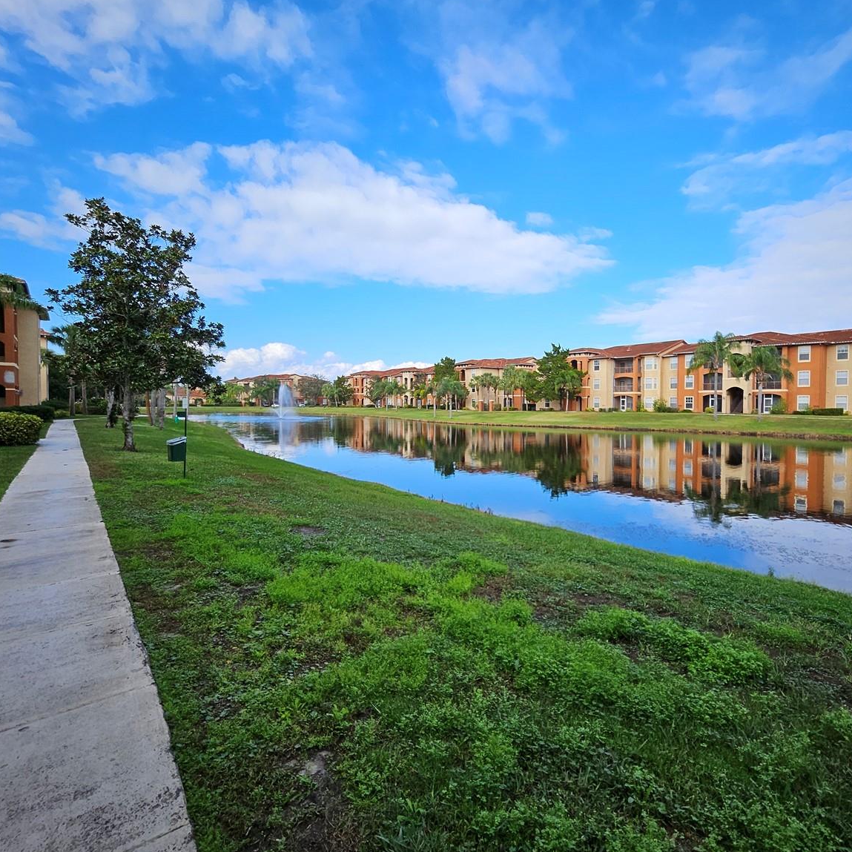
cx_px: 483
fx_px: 446
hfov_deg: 86.9
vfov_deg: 87.4
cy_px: 417
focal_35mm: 16
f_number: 2.2
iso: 32
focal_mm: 1.7
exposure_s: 1/756
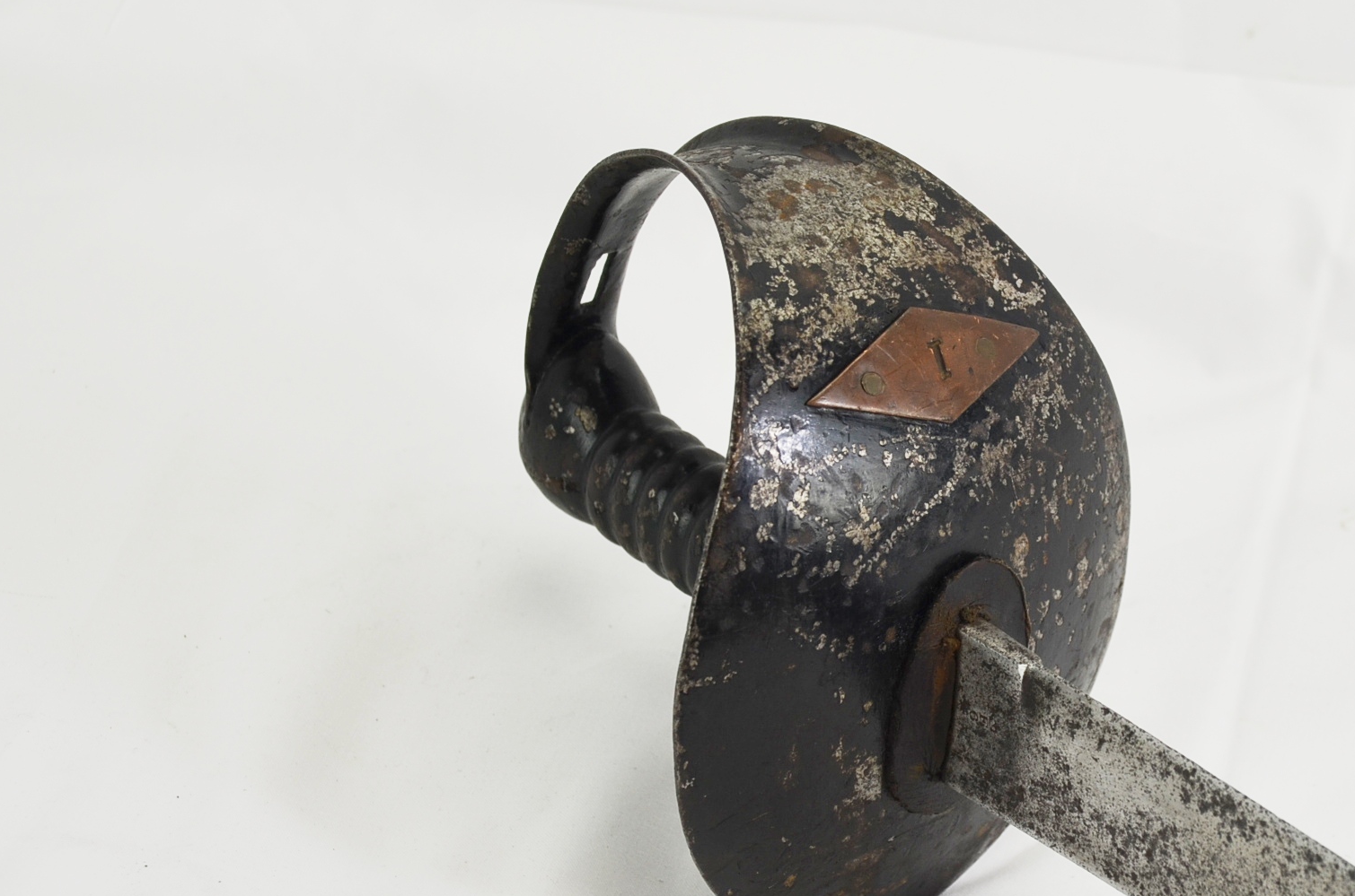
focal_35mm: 98
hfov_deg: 20.8
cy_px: 549
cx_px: 952
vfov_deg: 13.9
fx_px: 3680
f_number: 5.6
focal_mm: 40
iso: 220
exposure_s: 1/125
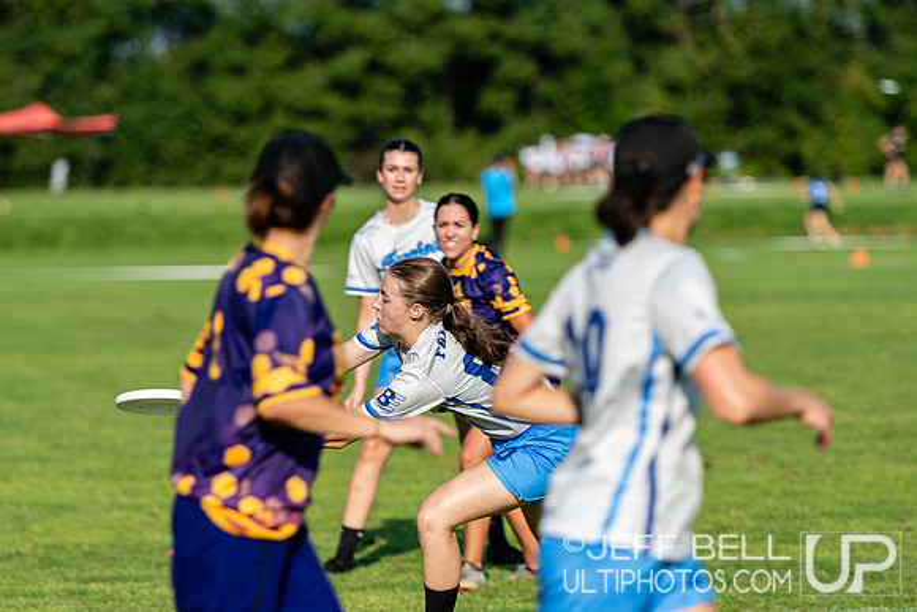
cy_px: 306
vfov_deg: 5.1
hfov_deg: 7.6
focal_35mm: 270
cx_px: 458
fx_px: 6879
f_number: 3.2
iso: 100
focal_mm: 180
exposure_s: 1/1000
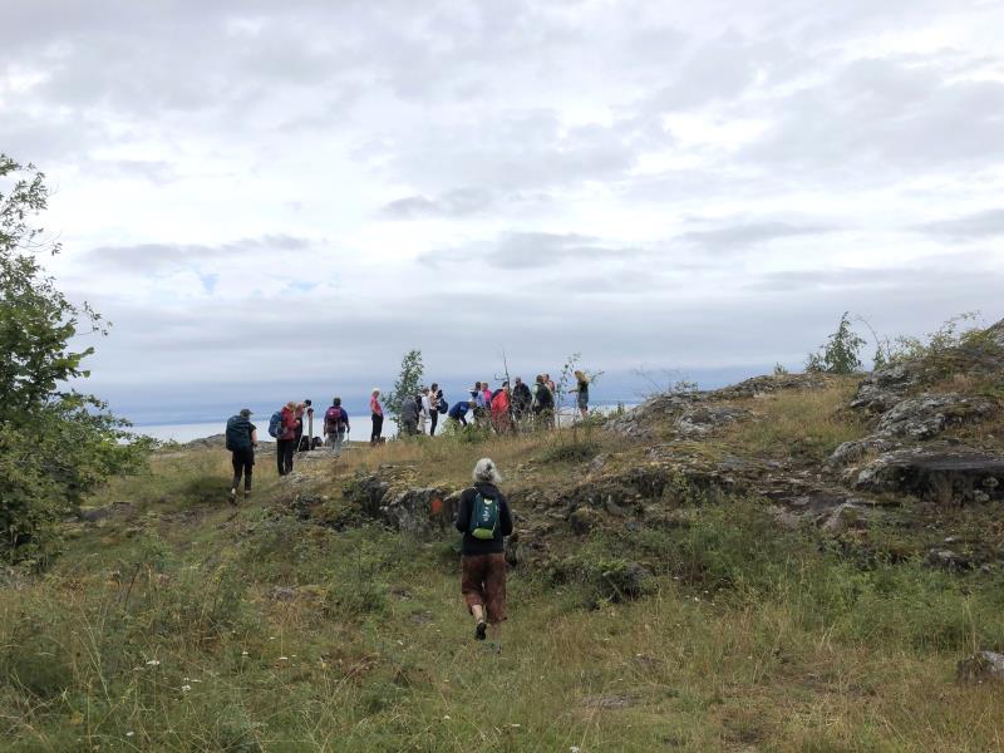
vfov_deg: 49.7
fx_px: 812
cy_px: 376
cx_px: 502
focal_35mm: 28
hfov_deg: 63.4
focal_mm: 3.99
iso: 20
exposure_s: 1/4367
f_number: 1.8
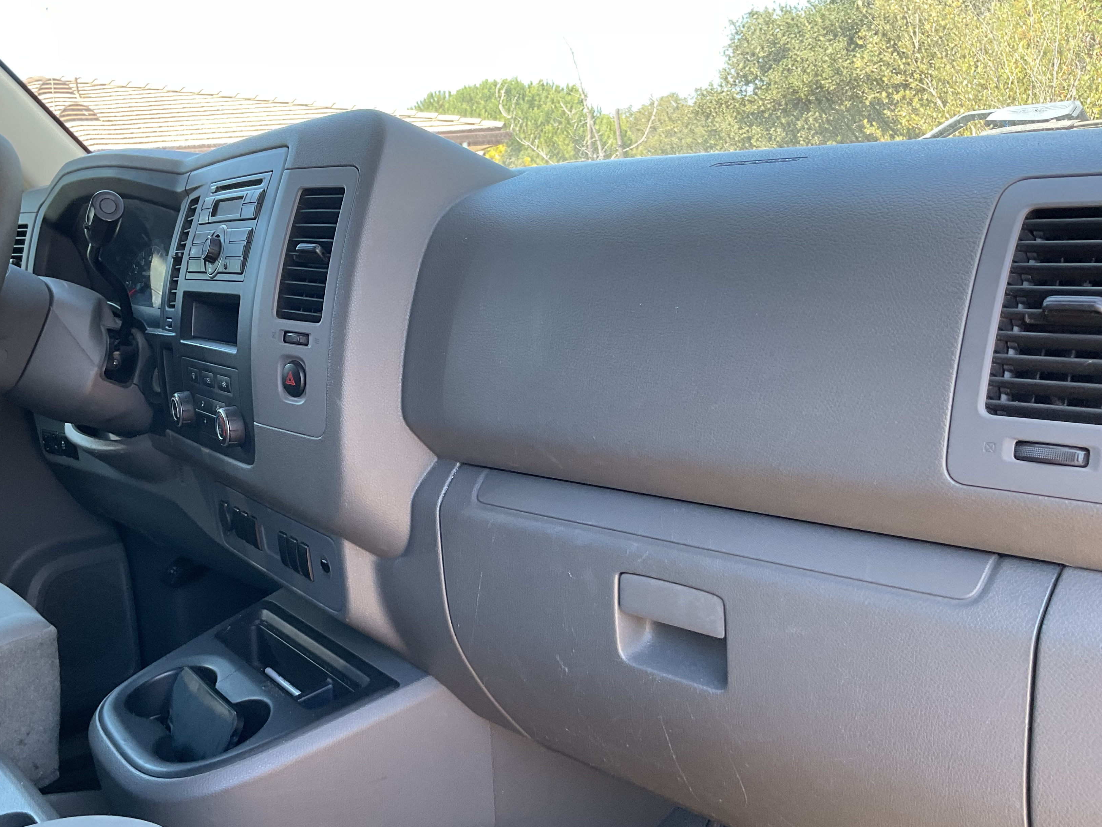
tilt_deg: -11.4
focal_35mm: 36
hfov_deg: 51.0
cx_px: 431
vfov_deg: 39.5
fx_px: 1146
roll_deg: +5.6
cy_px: 482
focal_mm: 3
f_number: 1.8
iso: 32
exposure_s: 1/120
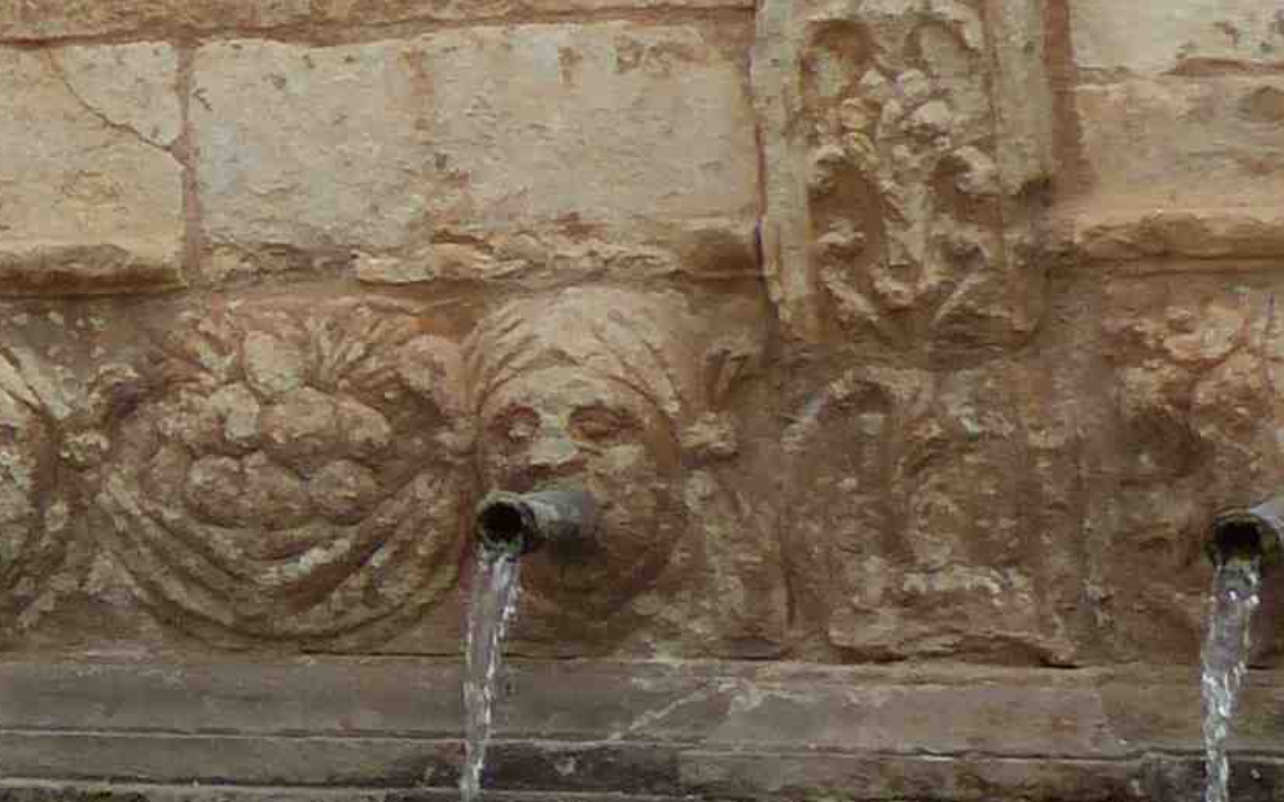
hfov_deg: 9.7
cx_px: -1642
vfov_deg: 6.6
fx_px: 6787
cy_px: -504
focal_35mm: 194
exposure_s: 1/200
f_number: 4
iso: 100
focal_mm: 6.6
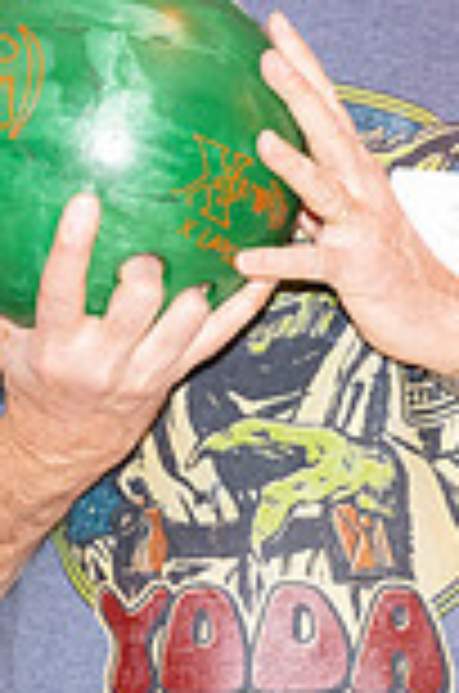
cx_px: 375
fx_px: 5994
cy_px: 108
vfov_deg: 6.6
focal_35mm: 312
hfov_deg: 4.4
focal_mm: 71
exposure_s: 1/100
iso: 2000
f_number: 5.6
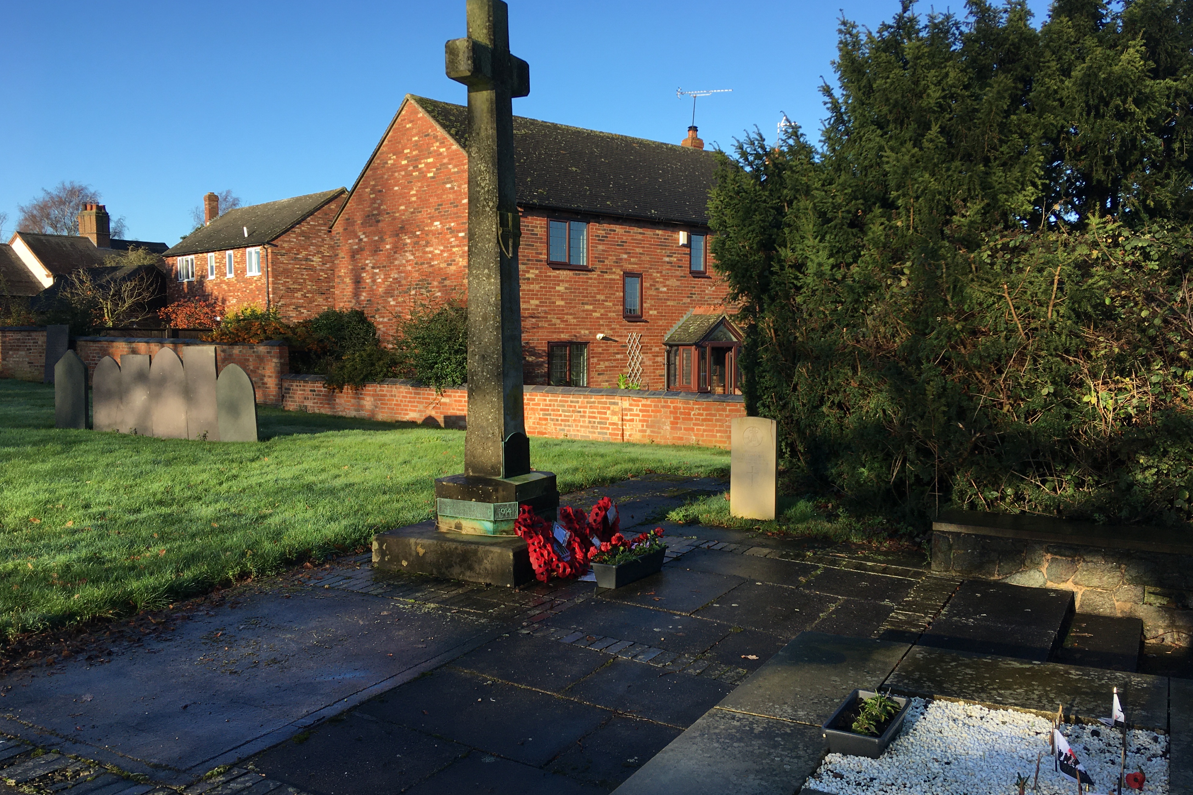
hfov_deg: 60.3
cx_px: 599
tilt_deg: -4.3
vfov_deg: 42.3
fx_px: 1027
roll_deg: -0.4
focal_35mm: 31
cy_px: 414
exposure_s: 1/635
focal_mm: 4.15
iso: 25
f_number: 2.2
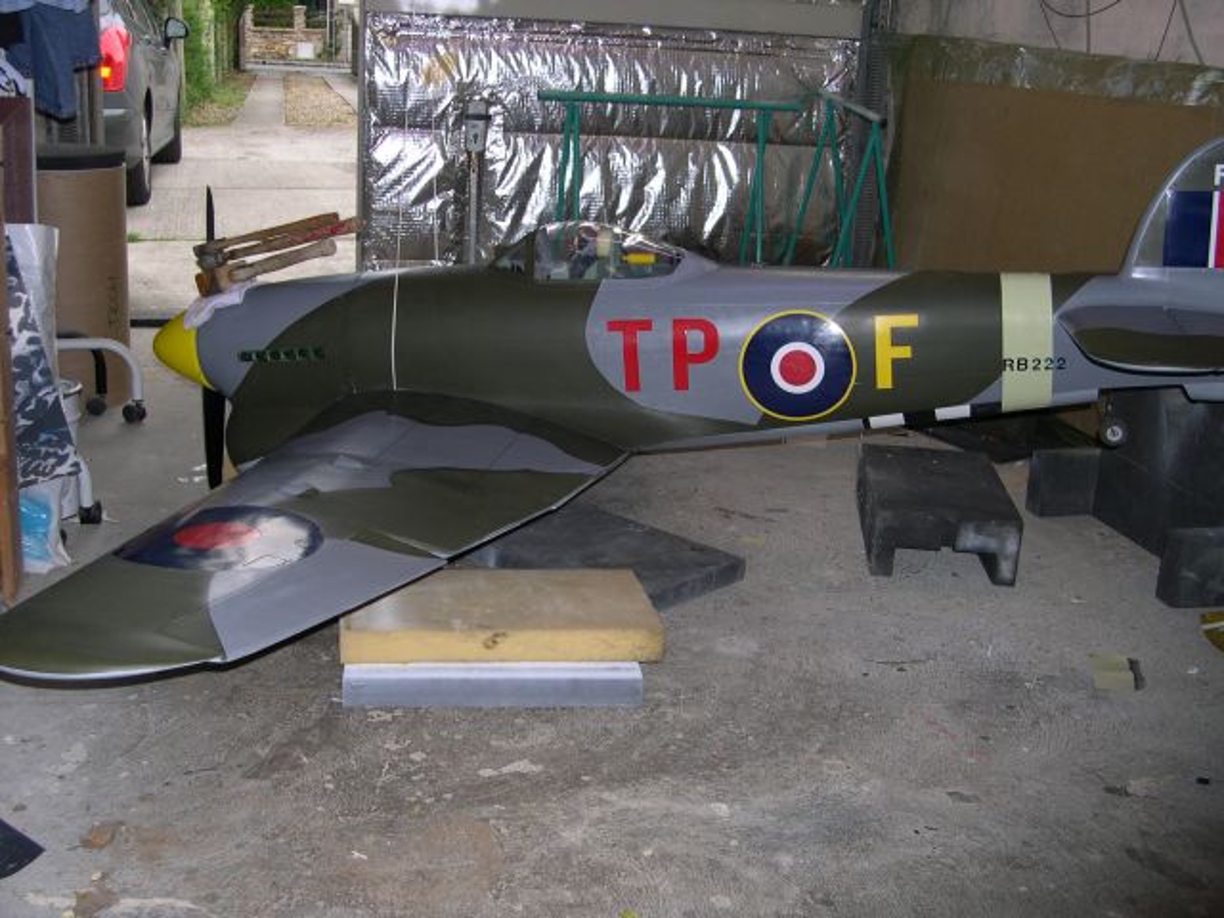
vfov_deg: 37.7
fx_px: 1344
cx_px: 612
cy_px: 459
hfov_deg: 49.0
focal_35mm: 38
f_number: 2.8
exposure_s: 1/60
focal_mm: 8
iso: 100
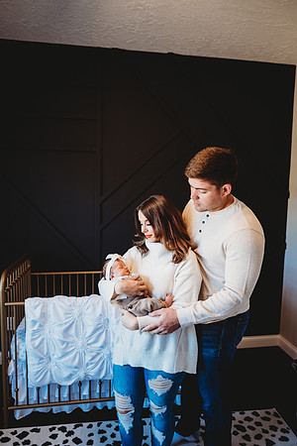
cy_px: 223
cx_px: 148
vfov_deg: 73.7
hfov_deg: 53.1
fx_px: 297
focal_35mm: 24
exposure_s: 1/200
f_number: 2
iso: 320
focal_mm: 24
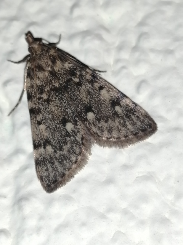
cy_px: 122
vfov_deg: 19.1
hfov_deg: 14.4
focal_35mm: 103
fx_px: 726
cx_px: 92
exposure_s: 1/50
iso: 50
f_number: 1.8
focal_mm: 3.46
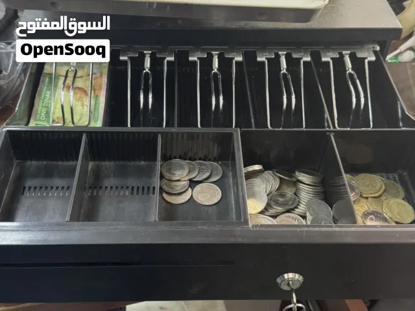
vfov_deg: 56.8
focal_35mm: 24
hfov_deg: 71.6
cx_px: 208
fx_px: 288
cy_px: 156
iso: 200
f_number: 1.78
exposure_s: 1/121
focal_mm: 6.76
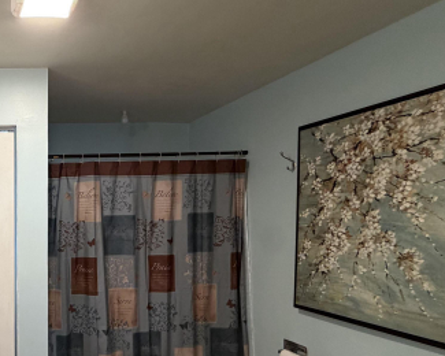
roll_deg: +0.9
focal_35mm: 28
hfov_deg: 51.3
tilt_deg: -0.8
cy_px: 233
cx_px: 10
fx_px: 369
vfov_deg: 50.7
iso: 320
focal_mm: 2.22
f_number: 2.2
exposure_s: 1/60
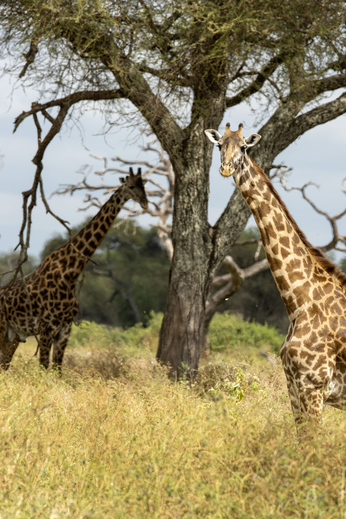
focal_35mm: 420
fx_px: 6053
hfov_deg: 3.3
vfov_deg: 4.9
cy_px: 260
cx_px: 173
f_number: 9
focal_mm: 420
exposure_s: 1/500
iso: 320
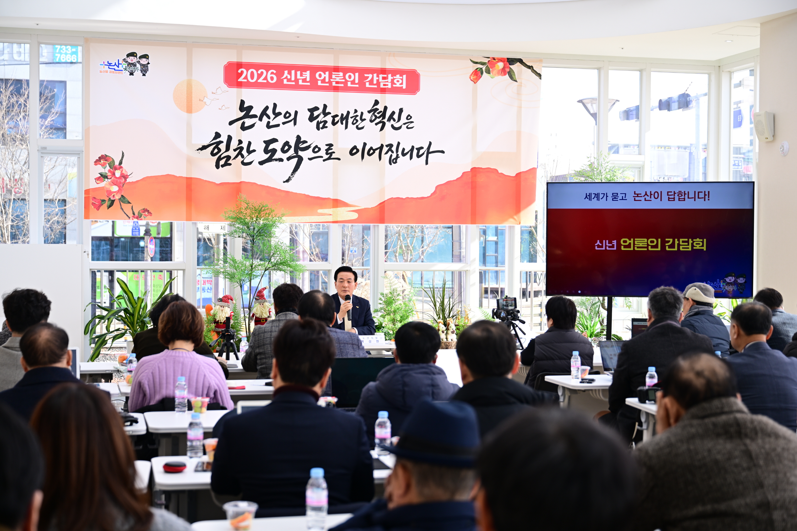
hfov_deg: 36.9
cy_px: 266
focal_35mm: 54
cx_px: 398
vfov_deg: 25.1
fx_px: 1195
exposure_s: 1/200
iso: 160
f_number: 3.5
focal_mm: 54
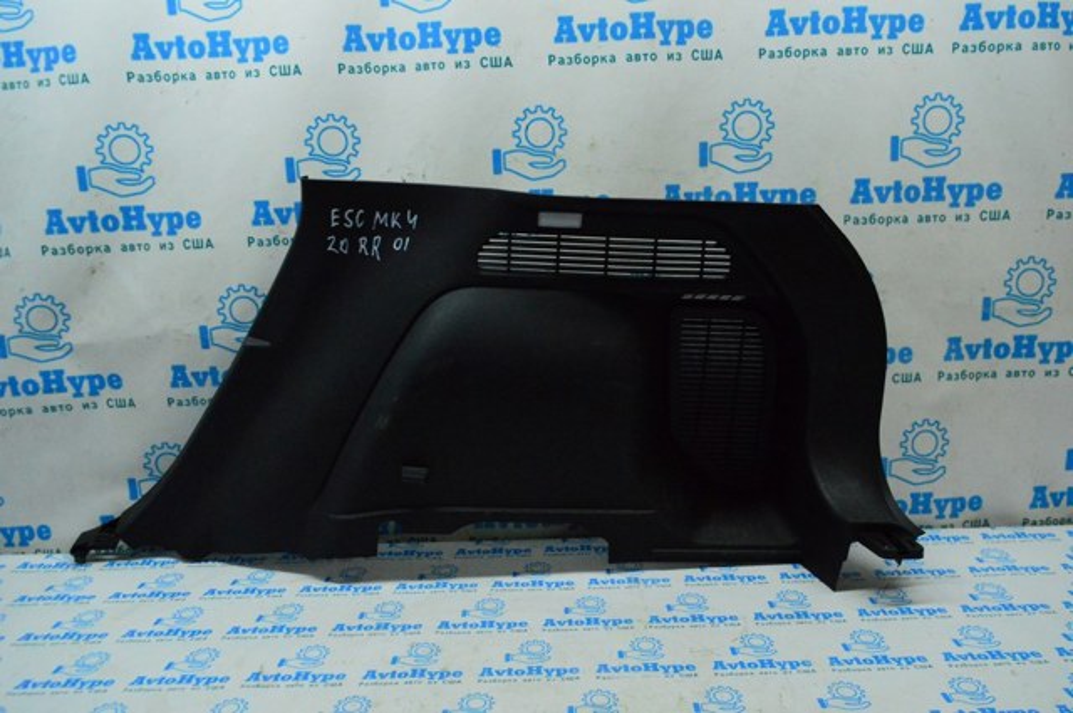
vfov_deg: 43.5
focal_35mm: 30
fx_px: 893
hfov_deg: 62.0
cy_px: 356
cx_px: 536
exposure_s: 1/640
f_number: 6.3
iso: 6400
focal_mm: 20
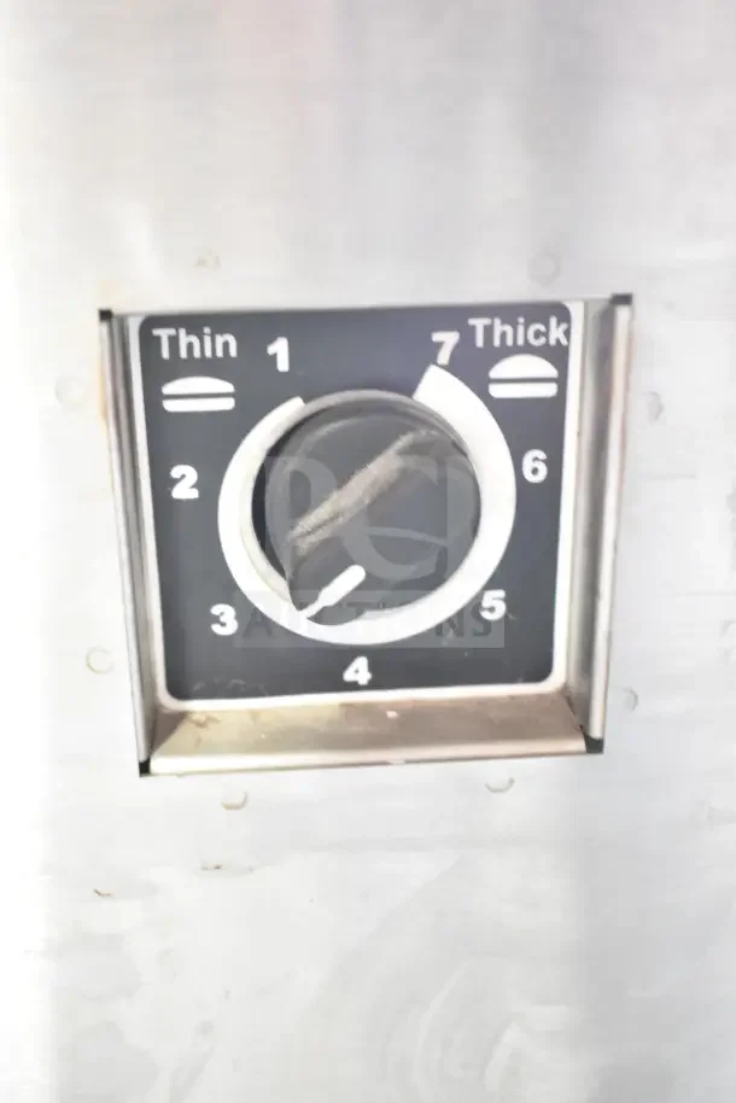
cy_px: 552
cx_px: 368
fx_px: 1287
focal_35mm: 42
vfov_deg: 46.4
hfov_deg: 31.9
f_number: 4.2
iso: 1600
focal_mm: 28
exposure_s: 1/50
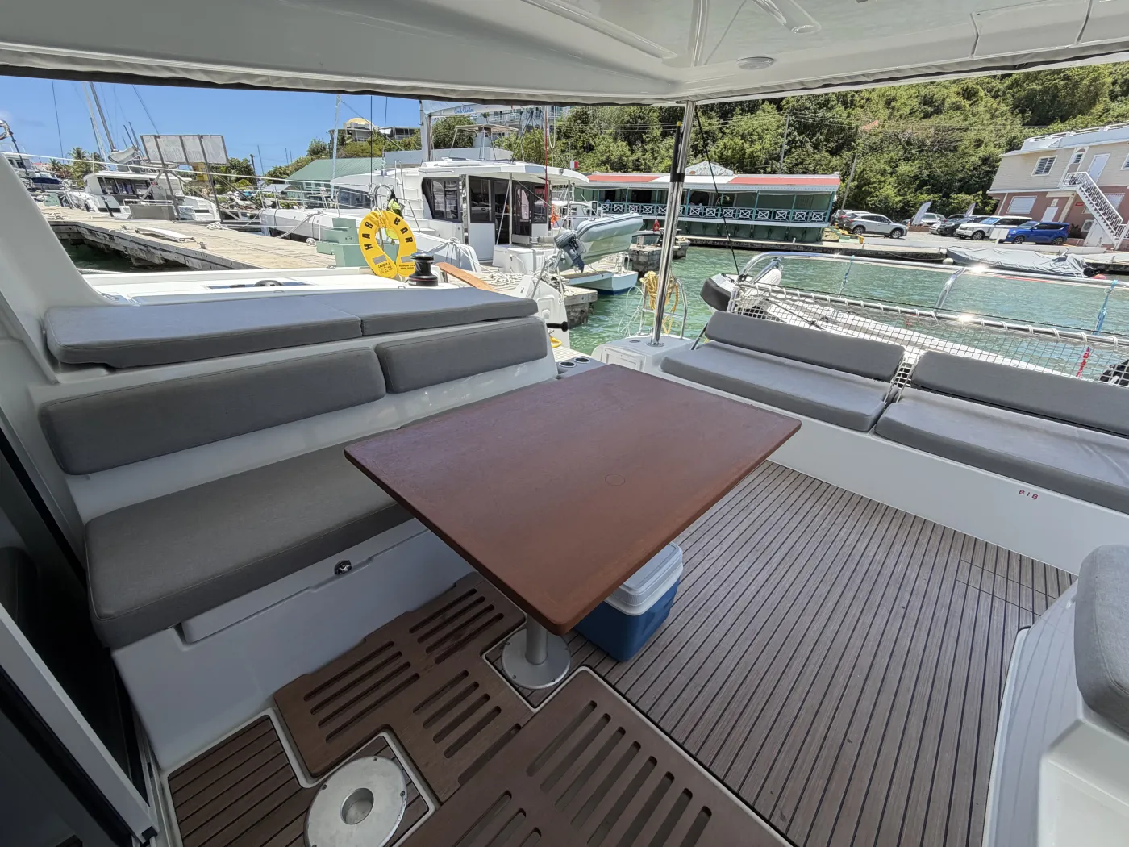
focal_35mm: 14
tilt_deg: -25.1
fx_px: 457
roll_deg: -1.3
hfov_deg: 102.1
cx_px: 564
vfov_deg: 85.7
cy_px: 424
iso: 40
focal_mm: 2.22
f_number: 2.2
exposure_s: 1/607
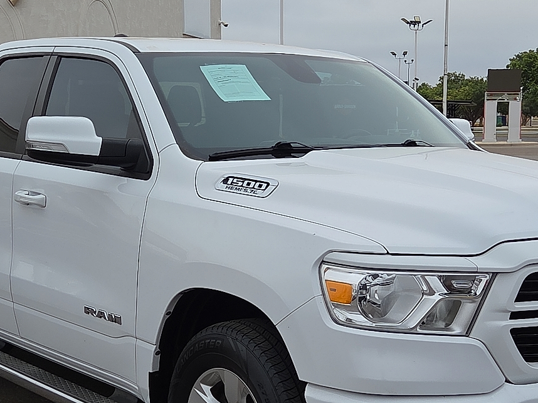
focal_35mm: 69
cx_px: 265
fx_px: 1072
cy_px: 267
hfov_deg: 28.2
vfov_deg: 21.2
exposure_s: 1/2500
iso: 76
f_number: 1.8
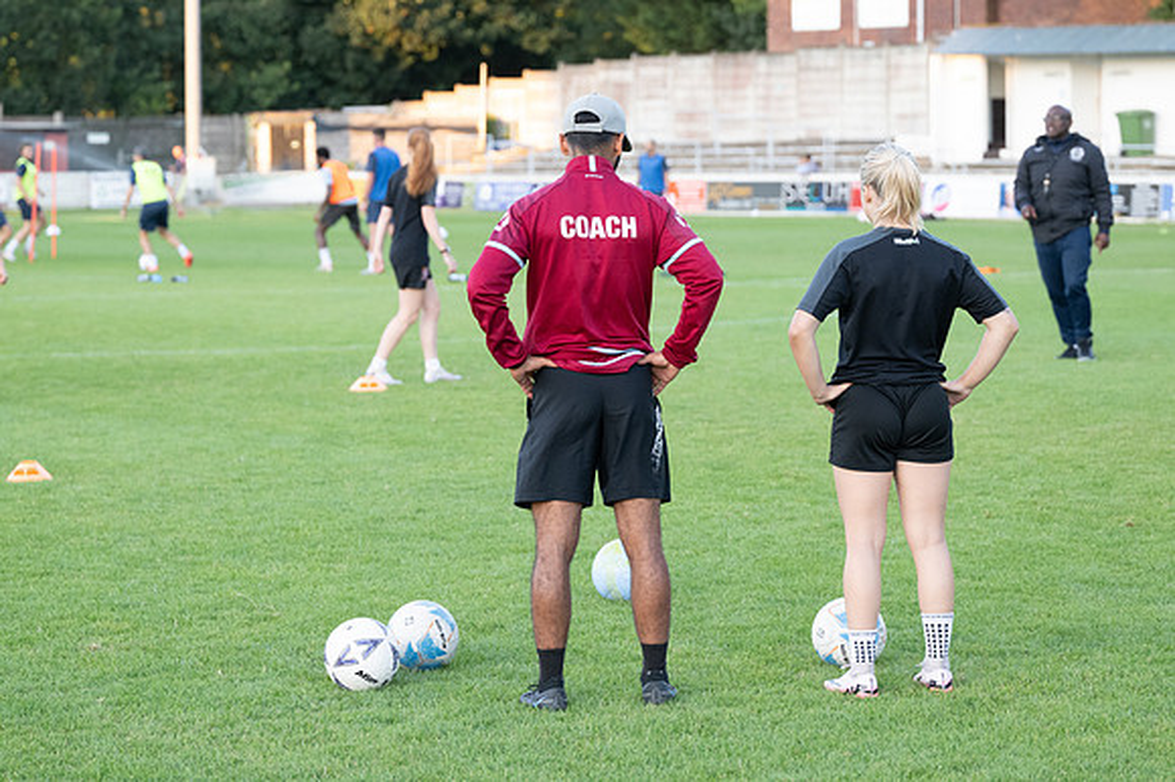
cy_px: 391
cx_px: 588
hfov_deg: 19.5
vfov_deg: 13.0
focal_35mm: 105
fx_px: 3425
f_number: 3.2
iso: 1000
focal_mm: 70
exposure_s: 1/500
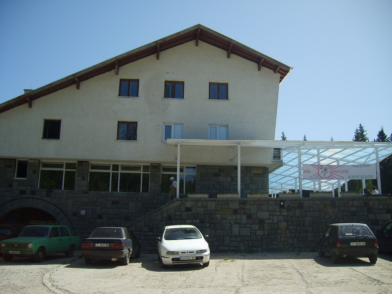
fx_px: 396
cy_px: 147
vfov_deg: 40.7
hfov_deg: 52.6
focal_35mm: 35
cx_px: 196
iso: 50
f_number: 7.1
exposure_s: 1/180
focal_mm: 5.8
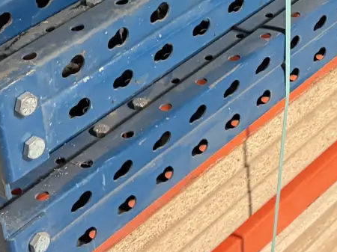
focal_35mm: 111
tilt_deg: -33.0
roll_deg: -2.0
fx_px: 1080
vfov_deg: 13.2
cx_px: 318
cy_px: 5
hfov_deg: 17.4
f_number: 1.6
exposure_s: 1/33
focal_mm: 5.96
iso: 500
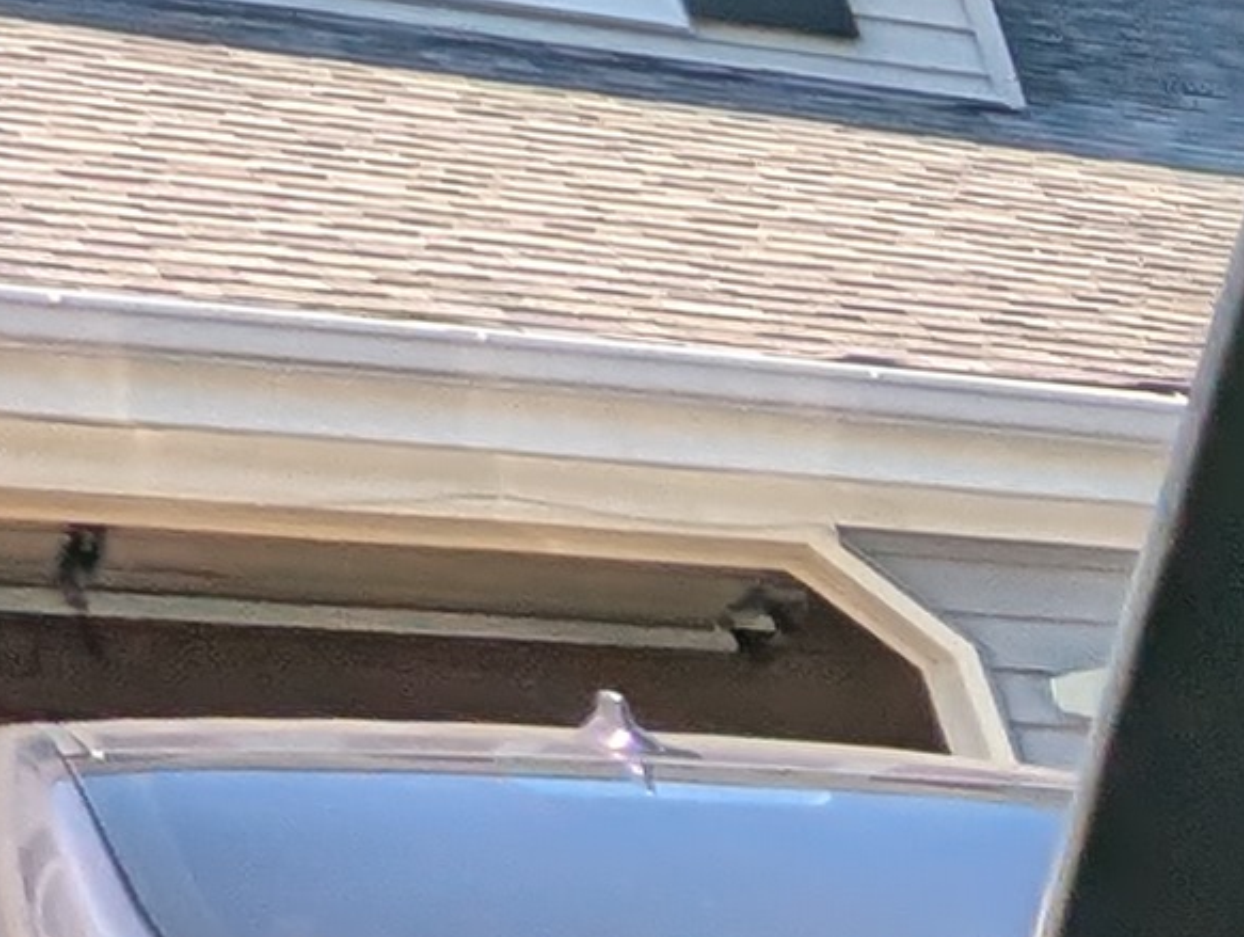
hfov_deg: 9.7
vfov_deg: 10.1
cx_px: 4291
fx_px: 3275
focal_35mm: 91
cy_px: 3052
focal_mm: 1.95
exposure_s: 1/675
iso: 38
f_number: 2.2
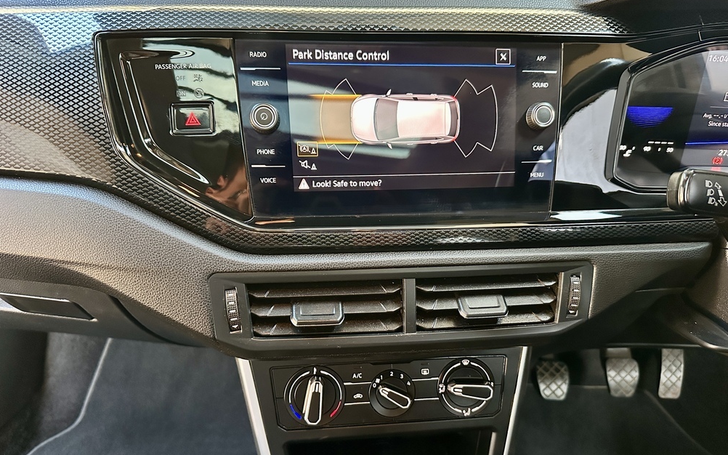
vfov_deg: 47.5
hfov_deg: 70.4
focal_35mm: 26
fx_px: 516
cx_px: 369
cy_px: 254
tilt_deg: -30.3
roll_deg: -3.6
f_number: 1.78
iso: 1000
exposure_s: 1/40
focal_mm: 6.86
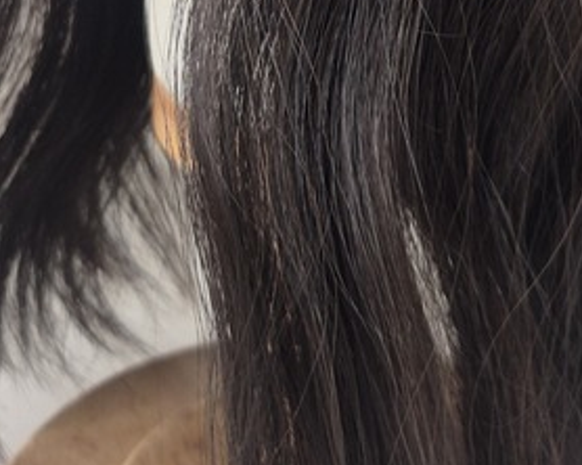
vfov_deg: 14.7
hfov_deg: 19.8
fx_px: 1670
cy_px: -245
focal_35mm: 97
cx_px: 304
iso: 25
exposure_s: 1/107
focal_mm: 5.4
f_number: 1.8
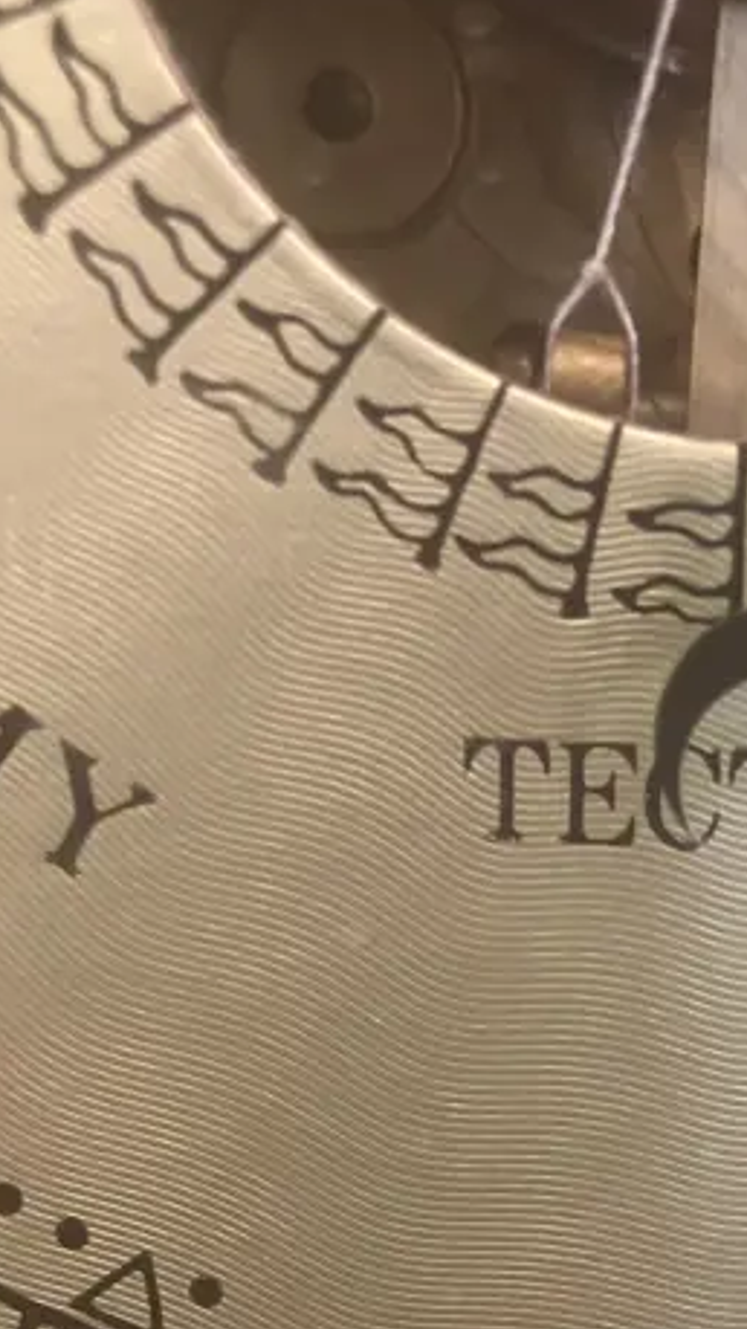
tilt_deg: -42.6
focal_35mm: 68
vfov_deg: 28.6
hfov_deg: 17.5
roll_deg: -0.8
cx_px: 666
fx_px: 2396
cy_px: 1396
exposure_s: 1/50
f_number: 1.8
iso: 200
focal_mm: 3.99
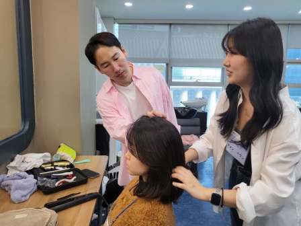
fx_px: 226
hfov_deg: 67.3
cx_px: 150
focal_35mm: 26
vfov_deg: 53.1
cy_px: 113
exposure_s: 1/120
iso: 100
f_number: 1.8
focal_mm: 4.25
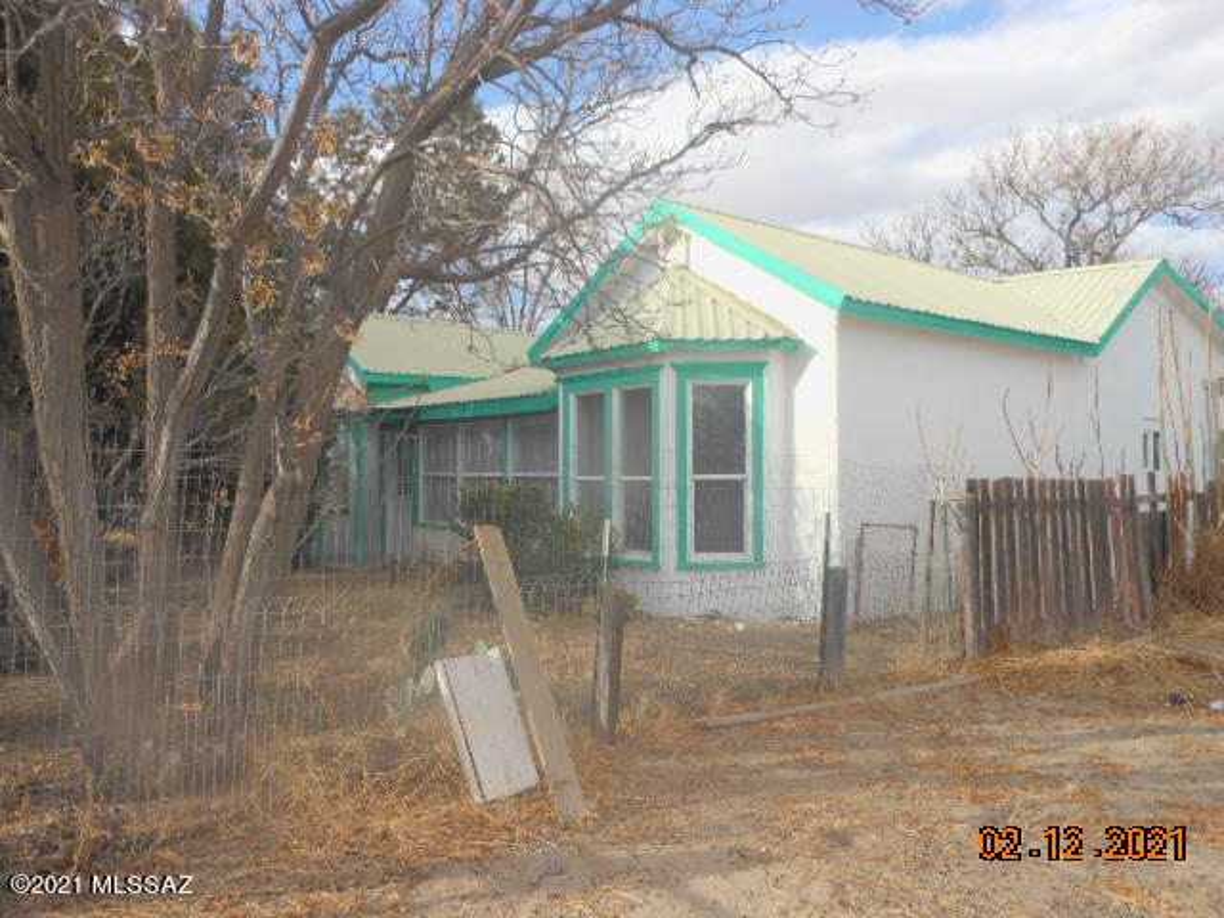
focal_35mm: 28
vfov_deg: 49.7
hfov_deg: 63.4
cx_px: 612
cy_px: 459
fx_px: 990
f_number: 3.7
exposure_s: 1/400
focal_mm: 5
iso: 80
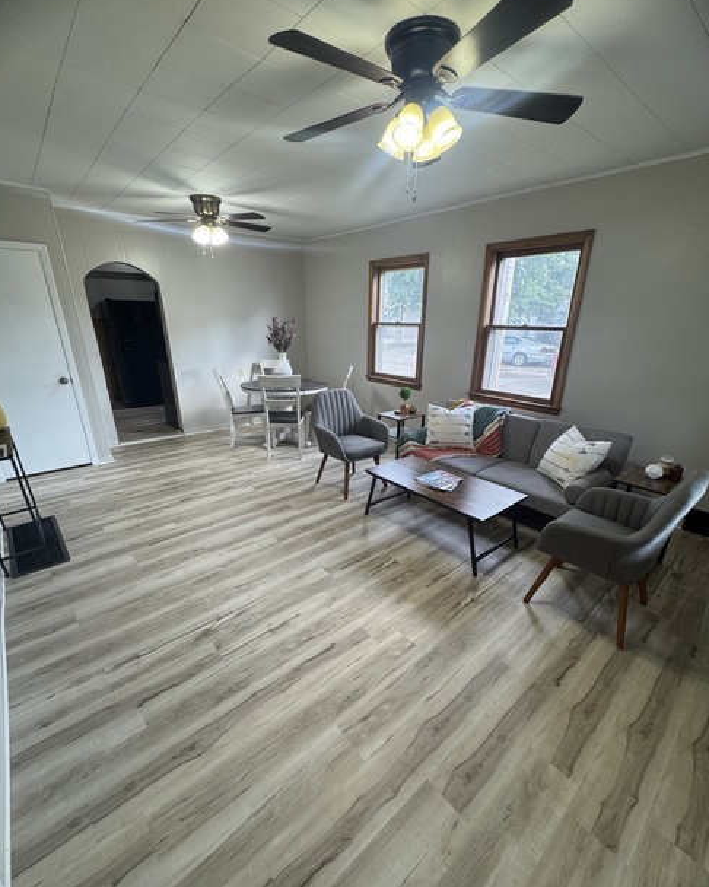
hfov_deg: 84.0
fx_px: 394
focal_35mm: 15
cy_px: 465
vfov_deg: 96.7
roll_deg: -0.3
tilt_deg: -20.8
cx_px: 350
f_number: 2.2
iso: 125
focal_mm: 2.22
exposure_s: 1/120
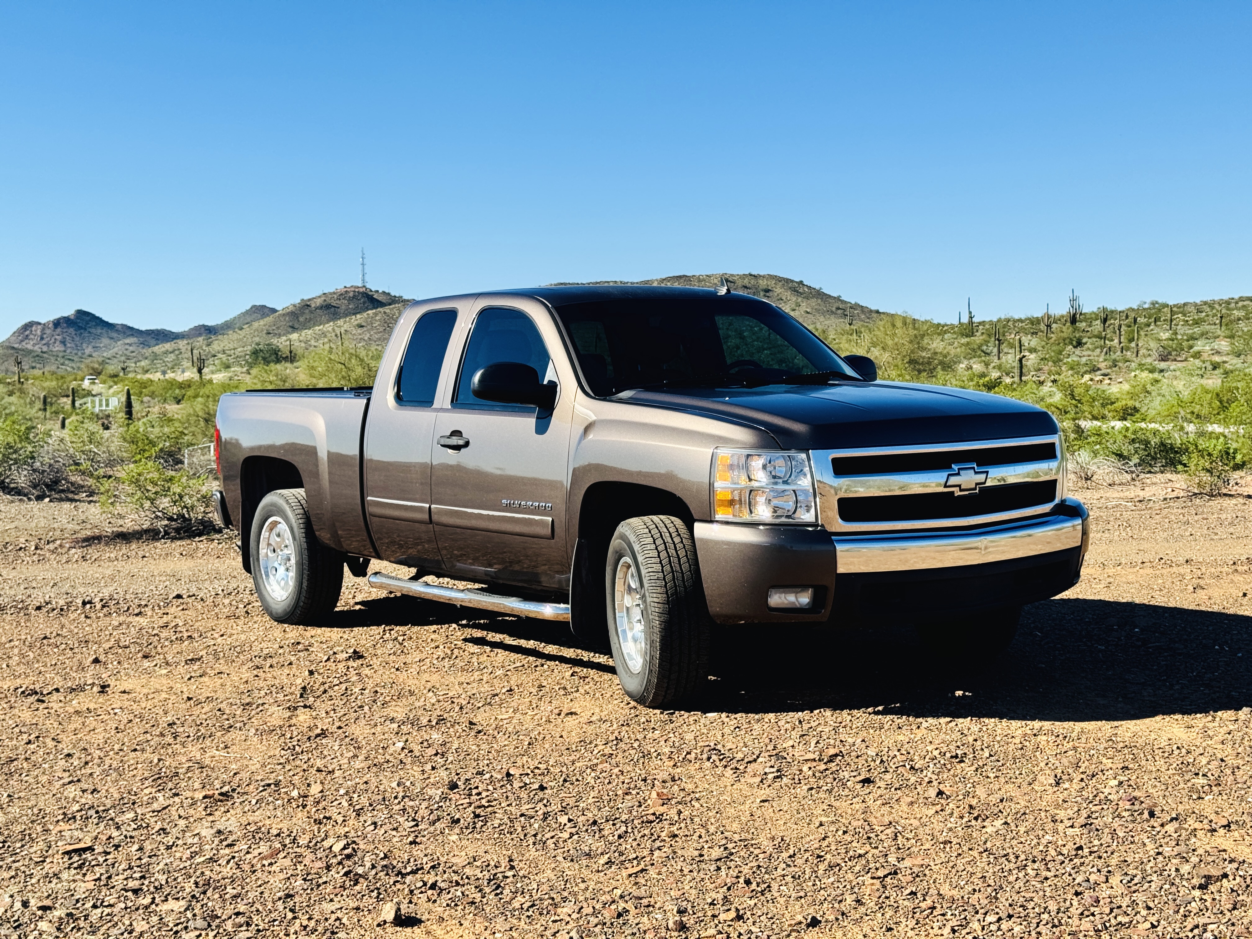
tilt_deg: -1.8
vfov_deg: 30.3
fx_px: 1736
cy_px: 470
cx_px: 626
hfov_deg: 39.7
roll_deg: +0.1
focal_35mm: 48
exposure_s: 1/3817
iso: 64
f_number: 1.78
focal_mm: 6.76
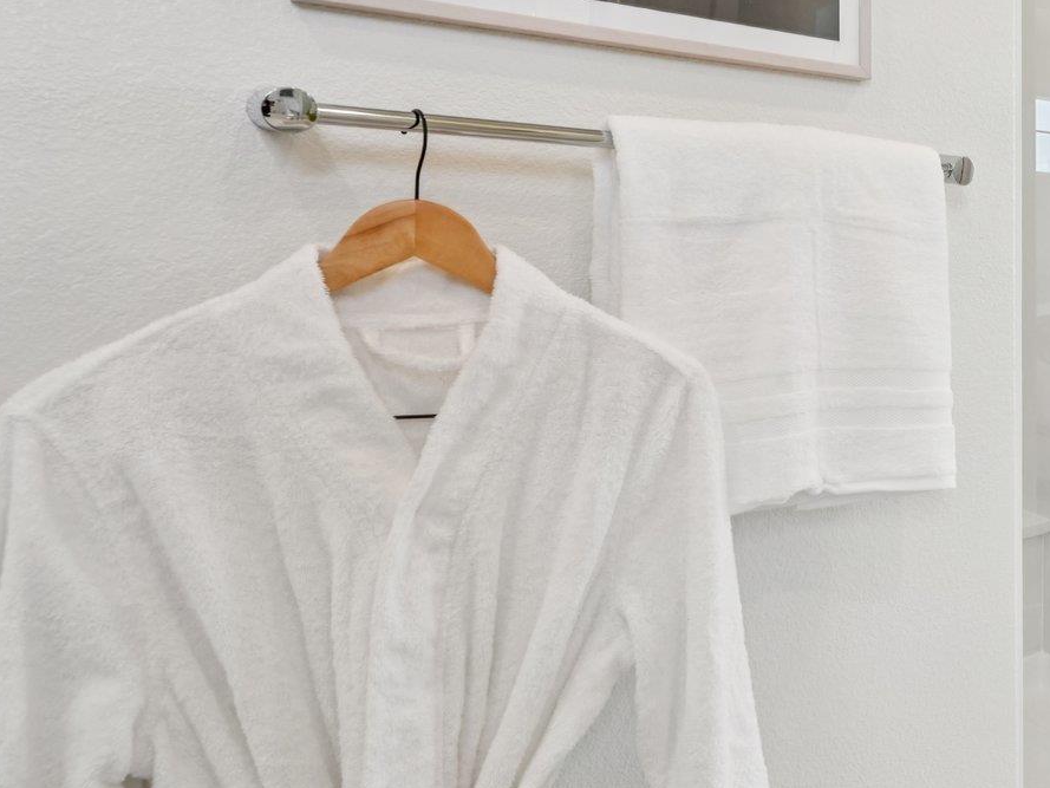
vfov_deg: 45.1
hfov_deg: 45.7
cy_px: 294
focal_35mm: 31
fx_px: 940
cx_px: 1122
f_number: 8
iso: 640
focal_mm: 14
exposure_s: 1/25
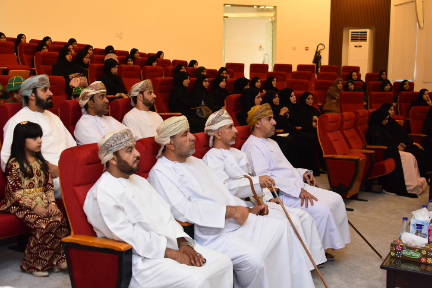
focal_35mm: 44
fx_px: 528
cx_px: 231
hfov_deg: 44.5
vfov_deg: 30.5
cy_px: 133
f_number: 4.5
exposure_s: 1/50
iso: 2000
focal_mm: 40
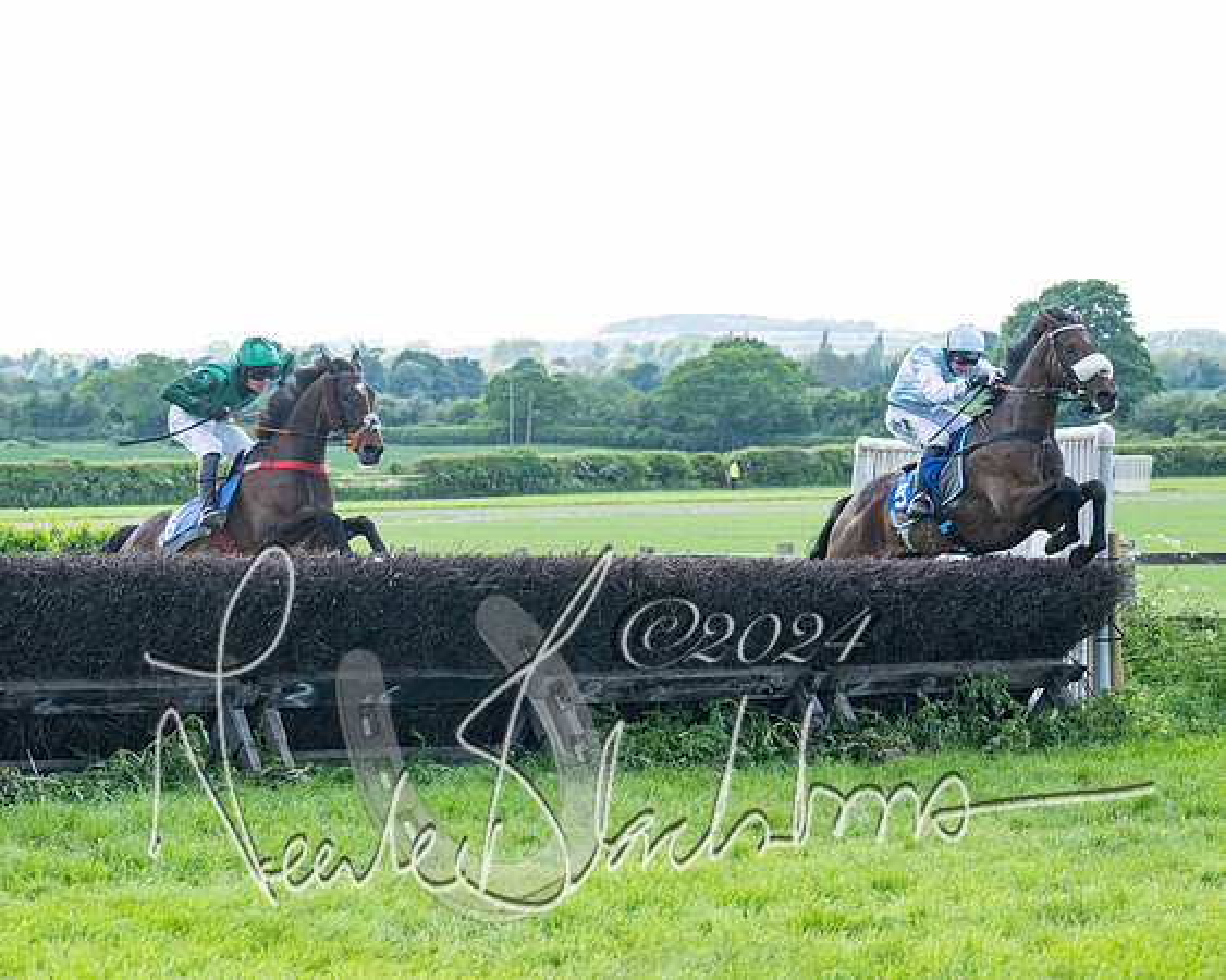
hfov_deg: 18.5
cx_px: 329
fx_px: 3738
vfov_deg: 14.9
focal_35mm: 103
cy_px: 484
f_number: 4
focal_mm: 70
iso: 1250
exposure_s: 1/3200
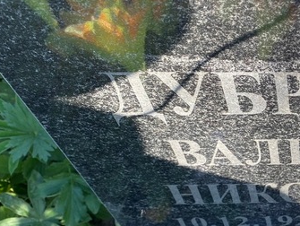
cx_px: 325
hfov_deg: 28.5
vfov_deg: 23.7
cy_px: 136
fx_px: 538
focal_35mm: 62
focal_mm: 4.25
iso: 32
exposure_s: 1/317
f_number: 1.8
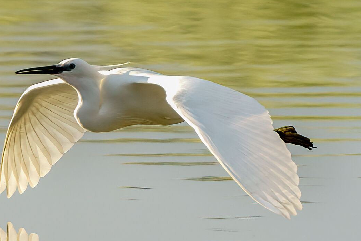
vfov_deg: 1.0
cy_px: 191
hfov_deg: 1.5
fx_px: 13787
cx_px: 20
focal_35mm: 1375
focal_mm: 600
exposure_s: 1/2500
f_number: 6.3
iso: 2000
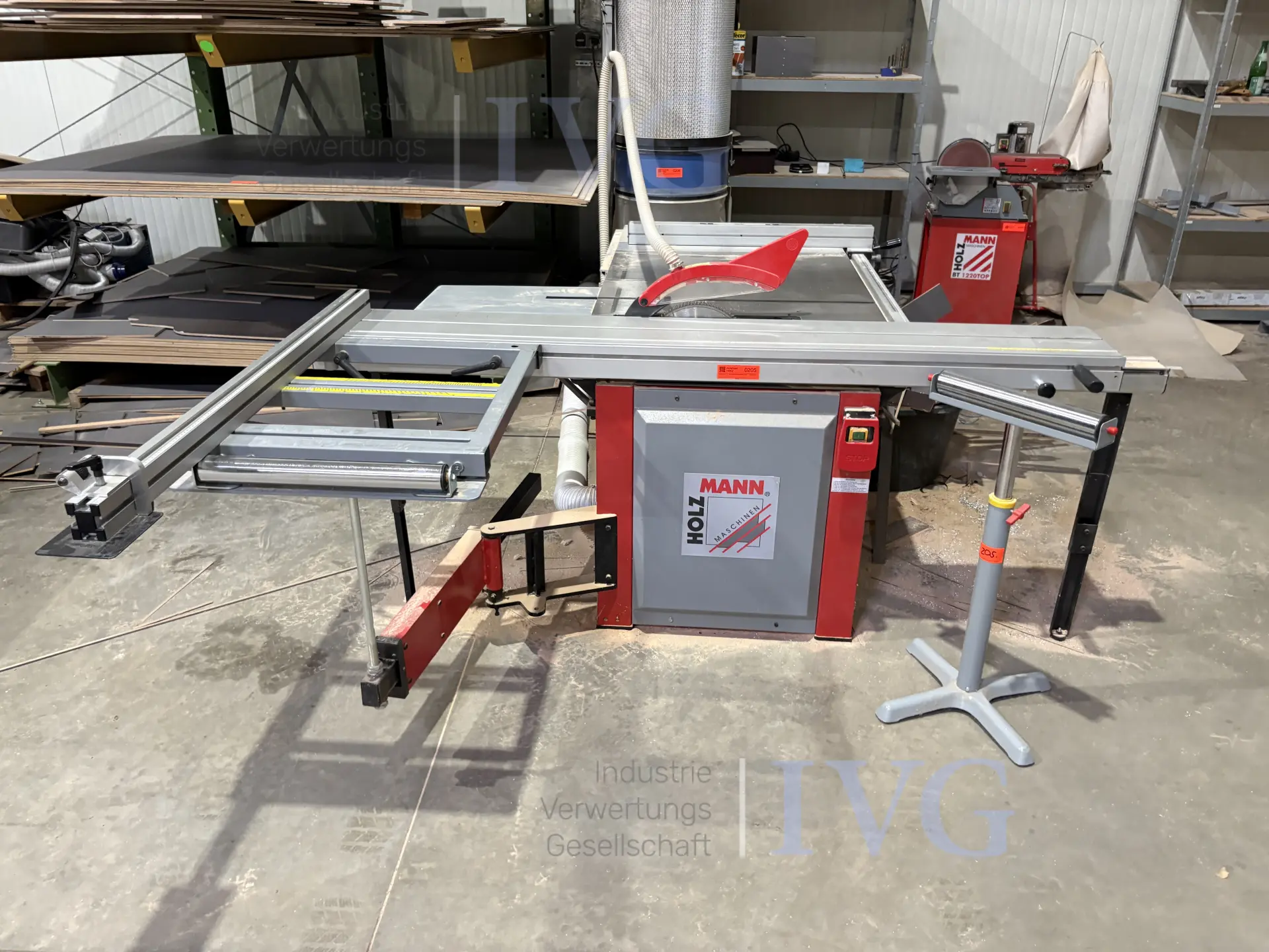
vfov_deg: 53.1
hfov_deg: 67.3
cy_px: 476
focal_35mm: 26
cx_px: 634
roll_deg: -0.7
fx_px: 953
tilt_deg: -24.4
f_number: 1.6
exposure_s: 1/60
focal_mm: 5.96
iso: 250
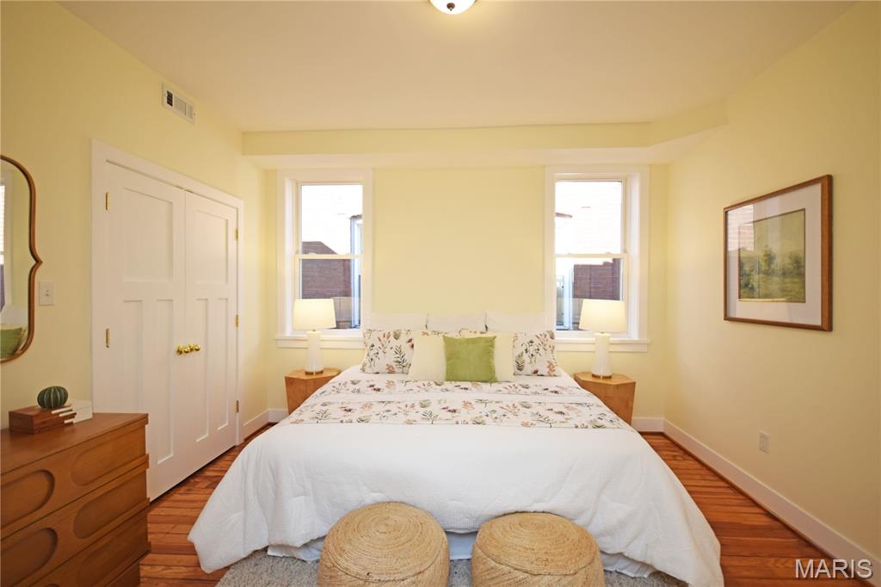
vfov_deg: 77.3
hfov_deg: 100.4
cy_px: 294
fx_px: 367
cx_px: 440
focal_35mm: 15
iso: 400
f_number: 5
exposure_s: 1/100
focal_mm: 10
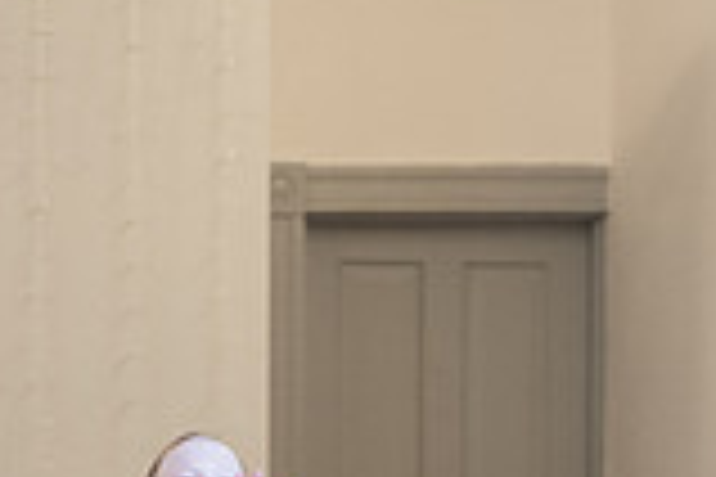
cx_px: 219
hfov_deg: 6.0
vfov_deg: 4.0
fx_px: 6821
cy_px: 717
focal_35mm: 343
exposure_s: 1/200
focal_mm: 75
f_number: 2.8
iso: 1600
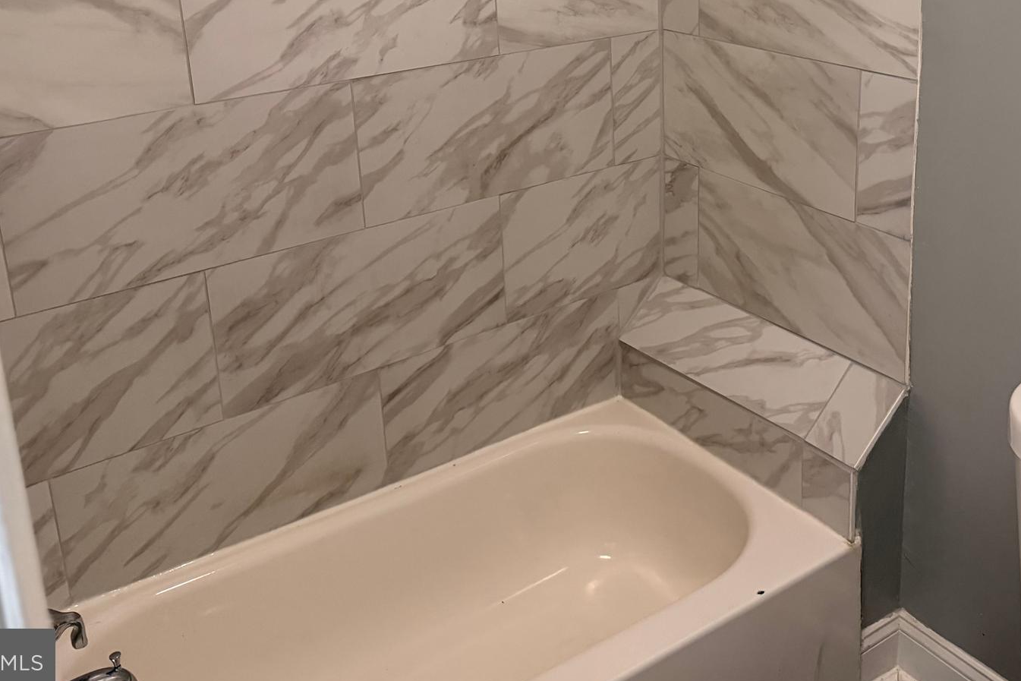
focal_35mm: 38
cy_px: 108
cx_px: 643
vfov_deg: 33.7
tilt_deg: -13.5
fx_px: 1078
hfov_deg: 50.1
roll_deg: +2.2
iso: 640
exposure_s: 1/60
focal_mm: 6.76
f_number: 1.78
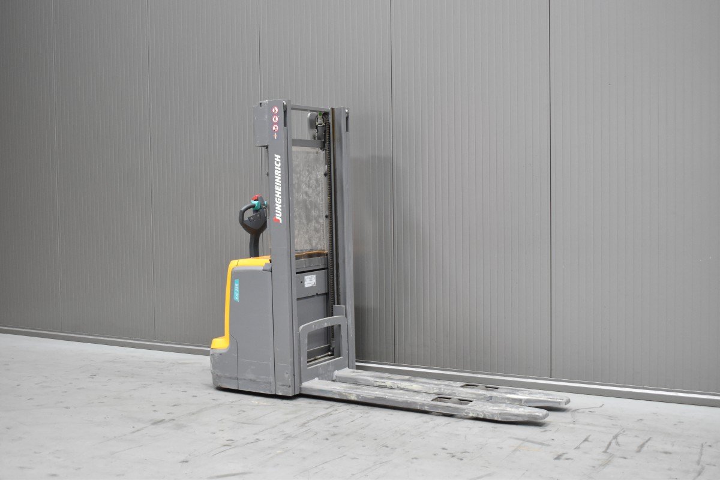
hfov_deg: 45.0
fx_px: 870
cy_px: 240
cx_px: 360
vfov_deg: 30.8
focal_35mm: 44
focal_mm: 29
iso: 1250
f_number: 5
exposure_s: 1/40
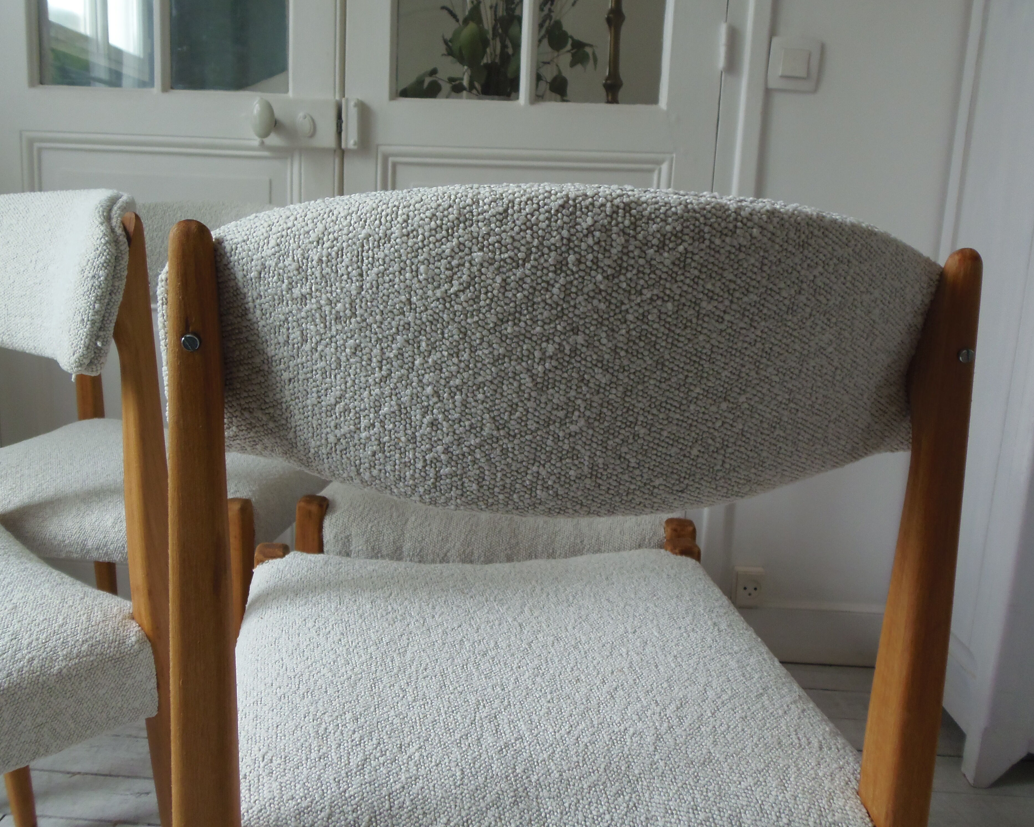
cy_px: 393
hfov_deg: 64.0
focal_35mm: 27
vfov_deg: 53.2
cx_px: 475
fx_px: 826
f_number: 2.9
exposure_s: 1/30
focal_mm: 4.3
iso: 100
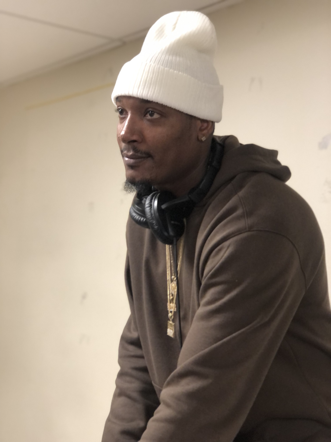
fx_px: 727
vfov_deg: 33.8
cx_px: 166
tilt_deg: +4.1
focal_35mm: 57
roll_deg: -3.4
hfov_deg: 25.7
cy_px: 221
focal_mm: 6.6
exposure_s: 1/30
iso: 250
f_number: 2.8
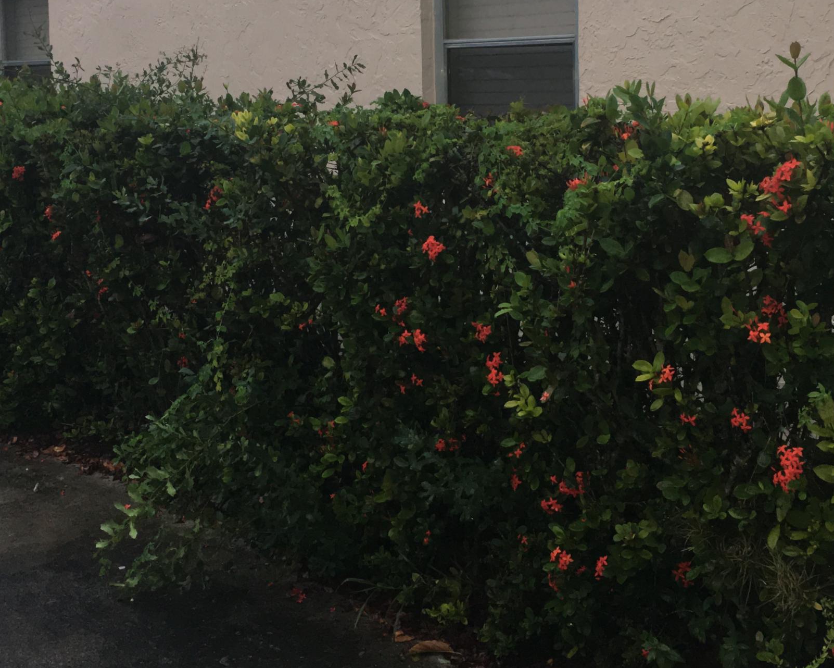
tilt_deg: -2.5
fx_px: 1308
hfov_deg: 35.4
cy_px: 172
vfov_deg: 28.2
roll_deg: +0.7
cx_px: 422
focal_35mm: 53
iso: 64
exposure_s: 1/30
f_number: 2.2
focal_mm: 4.15
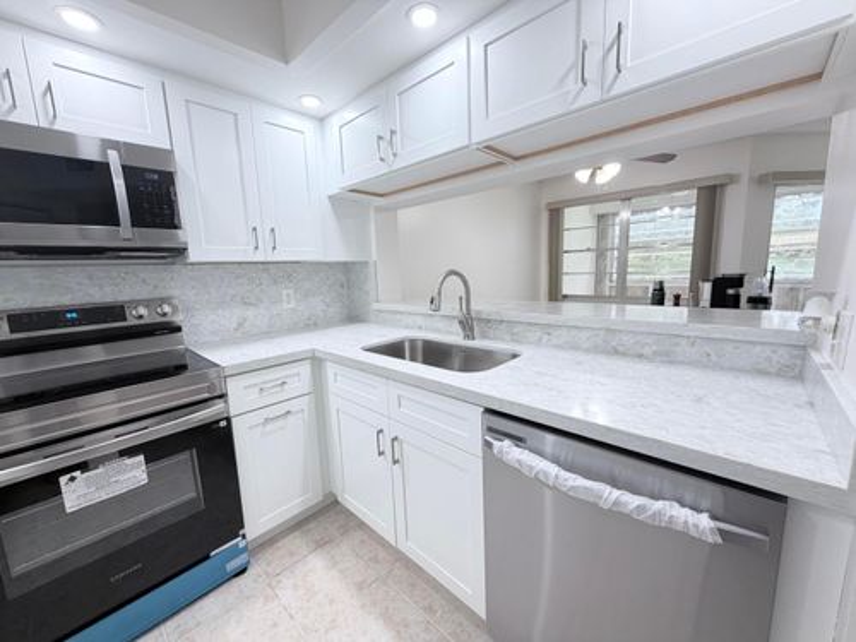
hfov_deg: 102.1
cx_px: 428
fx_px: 346
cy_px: 321
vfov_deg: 85.7
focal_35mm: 14
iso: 160
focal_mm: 2.22
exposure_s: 1/120
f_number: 2.2
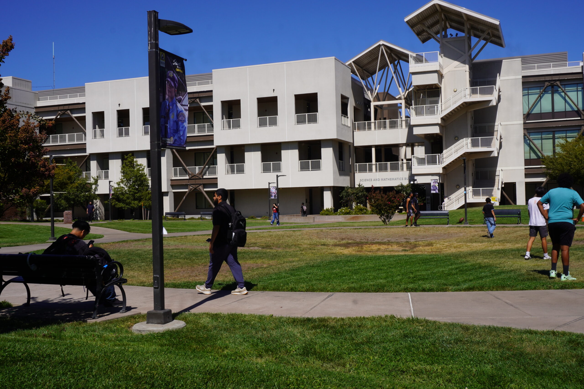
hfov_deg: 49.6
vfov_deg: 34.2
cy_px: 194
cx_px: 292
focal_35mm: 39
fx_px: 633
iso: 100
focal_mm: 26
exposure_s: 1/160
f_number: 16
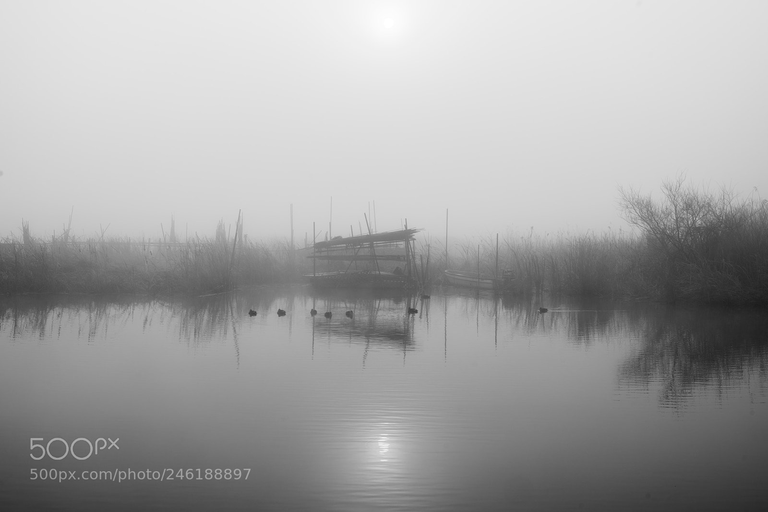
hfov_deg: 43.6
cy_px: 256
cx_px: 384
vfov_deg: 29.9
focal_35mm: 45
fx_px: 960
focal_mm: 45
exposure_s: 1/60
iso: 100
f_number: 11
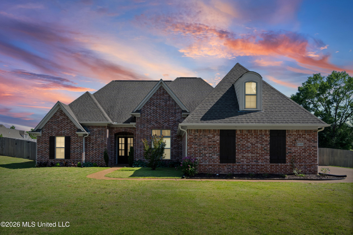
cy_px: 118
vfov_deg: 46.4
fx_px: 275
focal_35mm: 28
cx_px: 176
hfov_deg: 65.5
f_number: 9
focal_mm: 28
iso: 800
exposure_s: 1/500
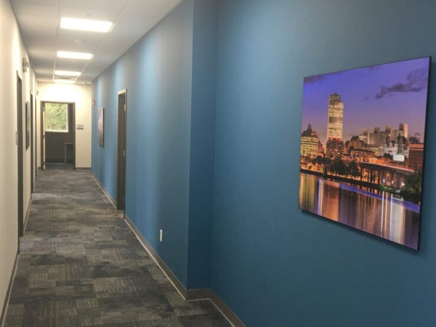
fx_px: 504
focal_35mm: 40
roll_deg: -1.7
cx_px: 217
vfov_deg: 36.0
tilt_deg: -4.6
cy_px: 174
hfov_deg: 46.8
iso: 100
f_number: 2.2
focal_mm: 4.15
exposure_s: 1/30
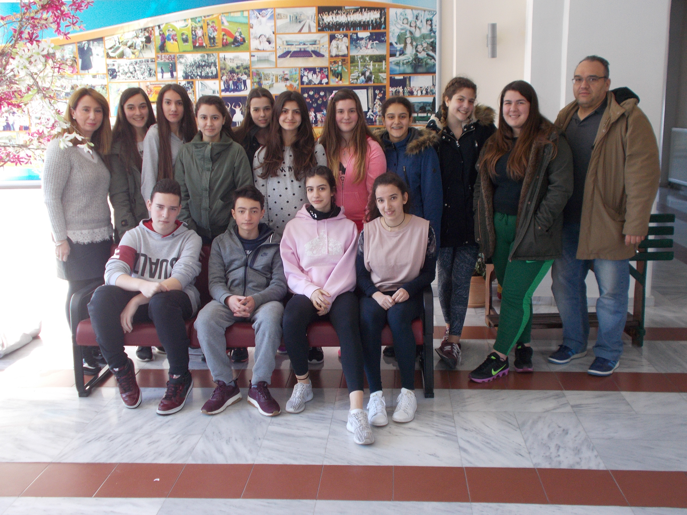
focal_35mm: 39
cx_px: 344
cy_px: 258
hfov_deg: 47.9
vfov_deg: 36.8
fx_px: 774
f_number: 3.9
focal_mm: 6.9
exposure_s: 1/30
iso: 140
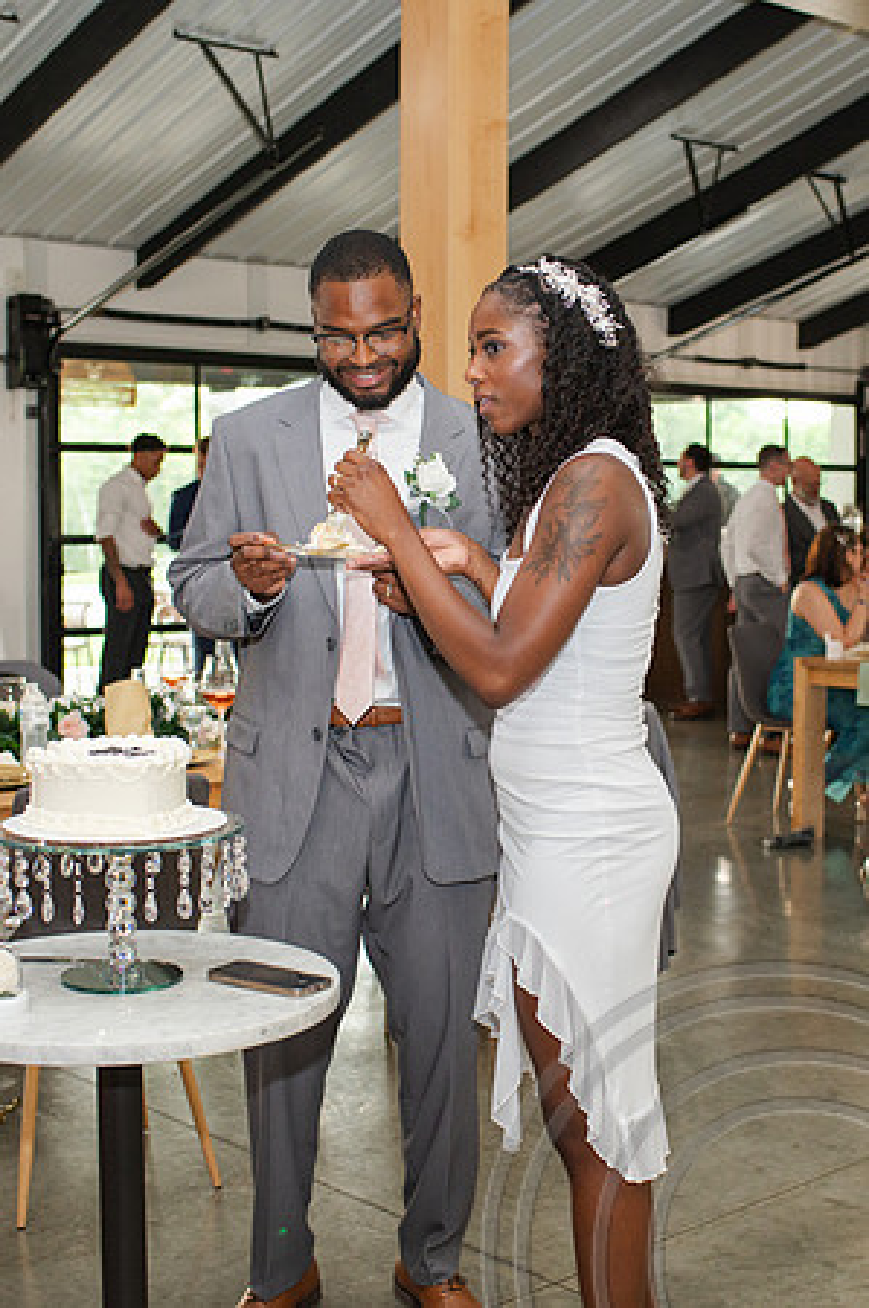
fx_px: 1908
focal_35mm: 53
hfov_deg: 25.6
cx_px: 544
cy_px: 654
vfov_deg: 37.8
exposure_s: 1/200
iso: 800
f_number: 3.2
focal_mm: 35
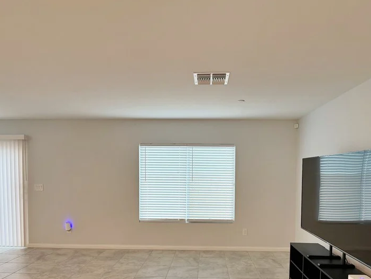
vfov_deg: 40.3
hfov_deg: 52.6
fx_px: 375
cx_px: 200
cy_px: 184
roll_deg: +0.1
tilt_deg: -1.8
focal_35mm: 35
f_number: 1.78
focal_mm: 6.76
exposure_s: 1/60
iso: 125
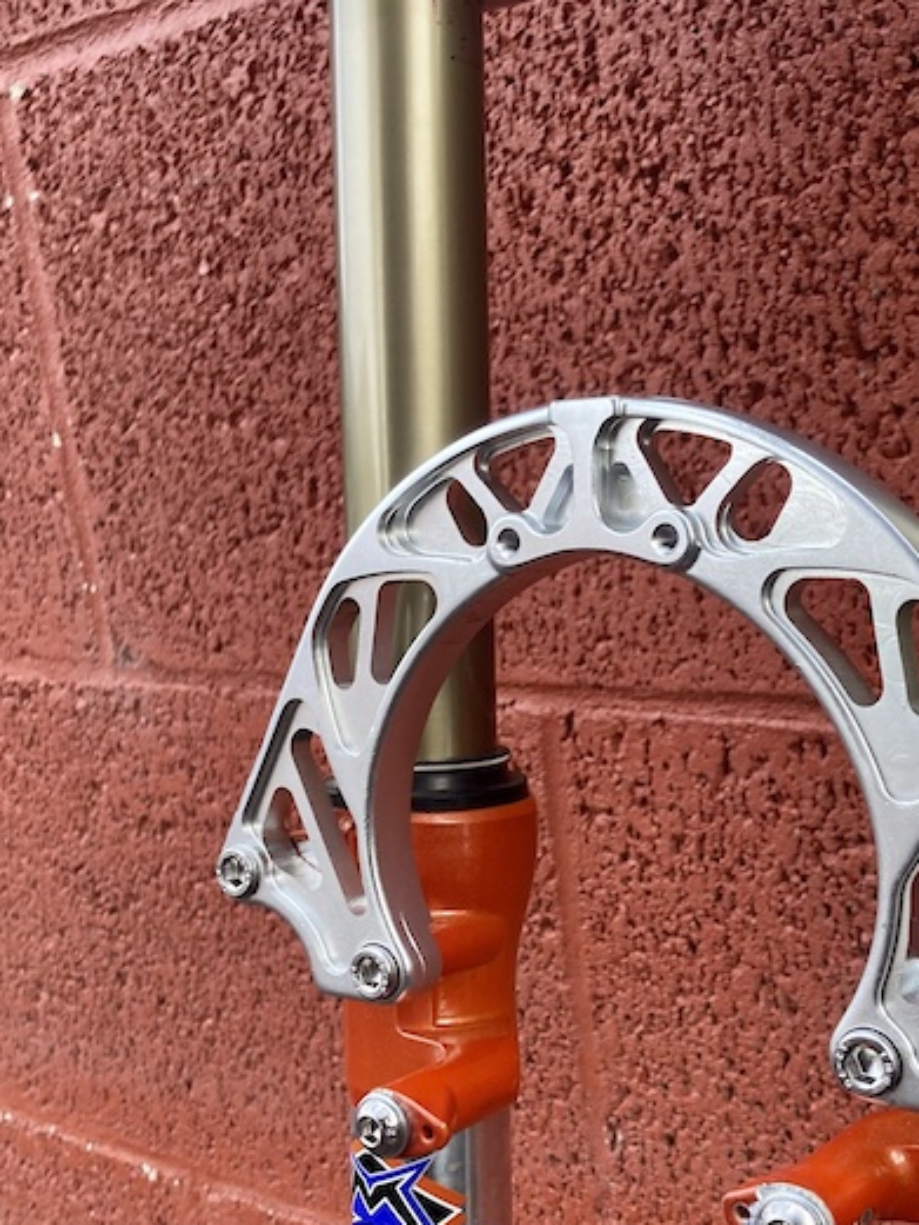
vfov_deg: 43.6
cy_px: 743
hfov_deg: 33.5
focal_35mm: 43
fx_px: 1521
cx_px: 564
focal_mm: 3.99
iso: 80
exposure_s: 1/71
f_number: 1.8
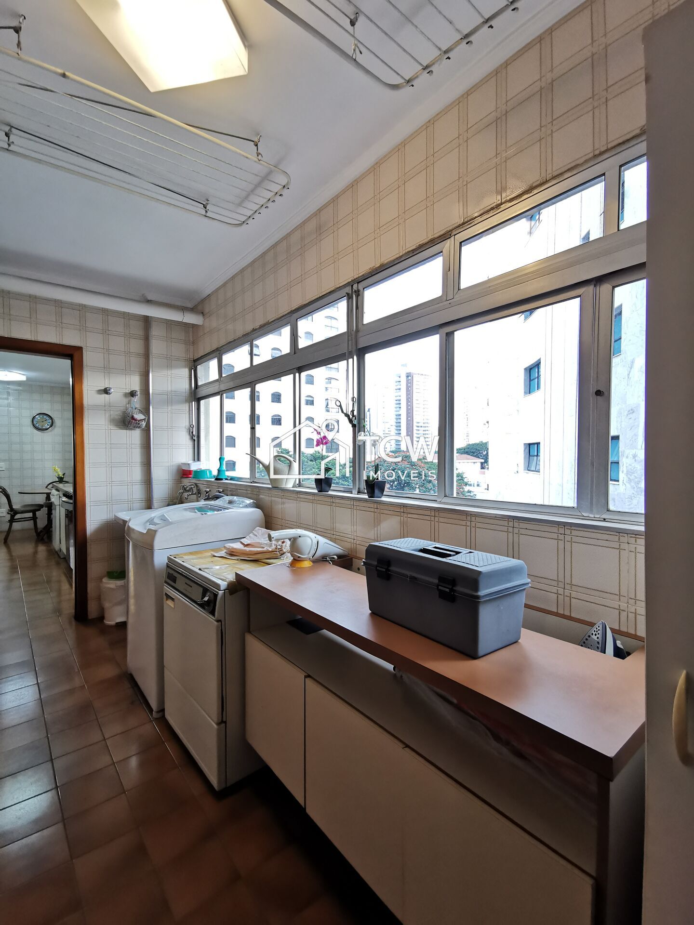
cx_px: 347
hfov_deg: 78.1
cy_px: 462
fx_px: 428
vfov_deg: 94.5
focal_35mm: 16
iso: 400
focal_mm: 2.35
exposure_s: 1/60
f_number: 2.2
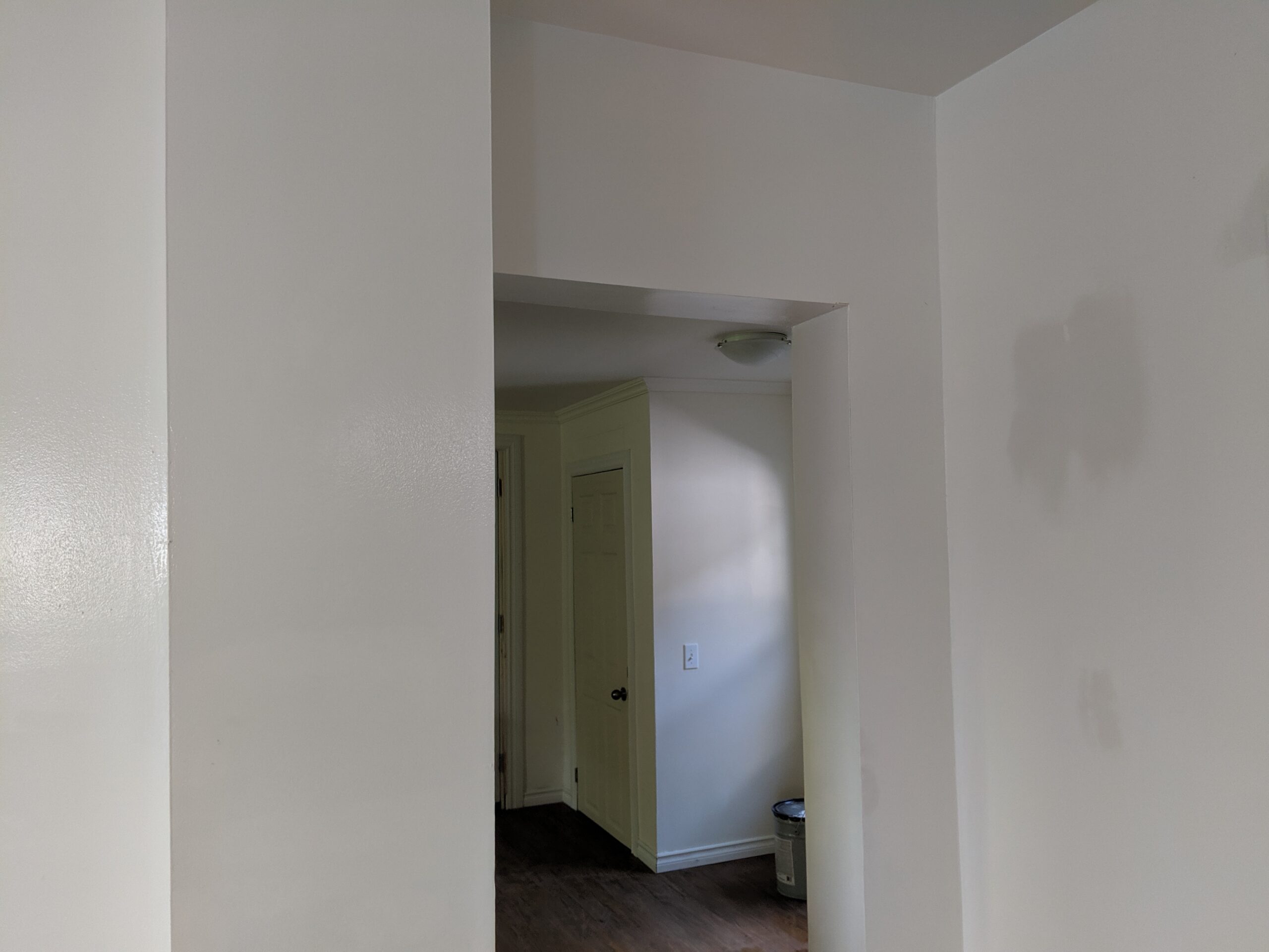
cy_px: 476
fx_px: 990
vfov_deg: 51.4
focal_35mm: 27
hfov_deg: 65.3
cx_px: 634
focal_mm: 4.44
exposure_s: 1/125
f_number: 1.8
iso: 158
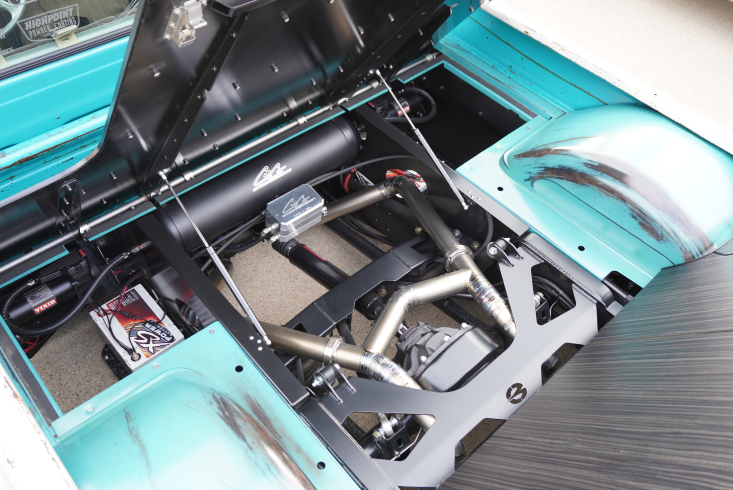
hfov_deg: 59.5
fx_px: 642
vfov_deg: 41.8
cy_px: 245
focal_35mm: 32
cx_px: 366
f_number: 4
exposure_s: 1/60
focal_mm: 21
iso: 200
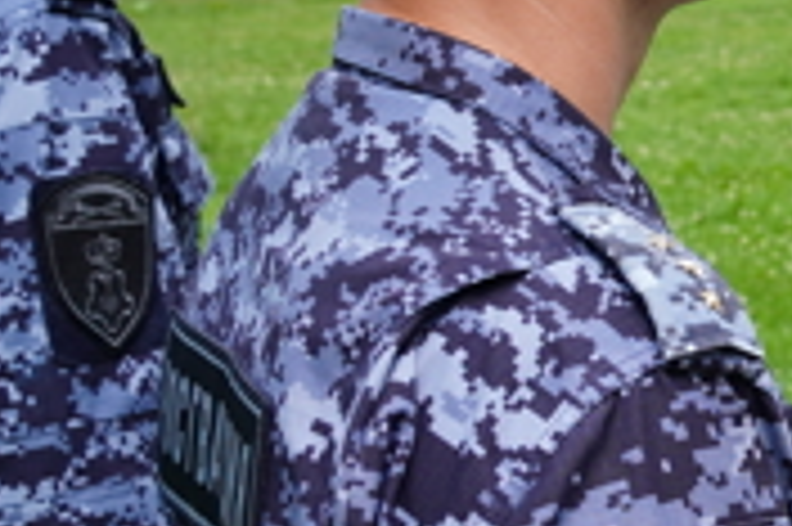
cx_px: 1238
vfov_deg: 10.2
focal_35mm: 134
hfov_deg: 14.2
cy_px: 256
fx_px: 2948
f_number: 5
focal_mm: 21
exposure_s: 1/320
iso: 100
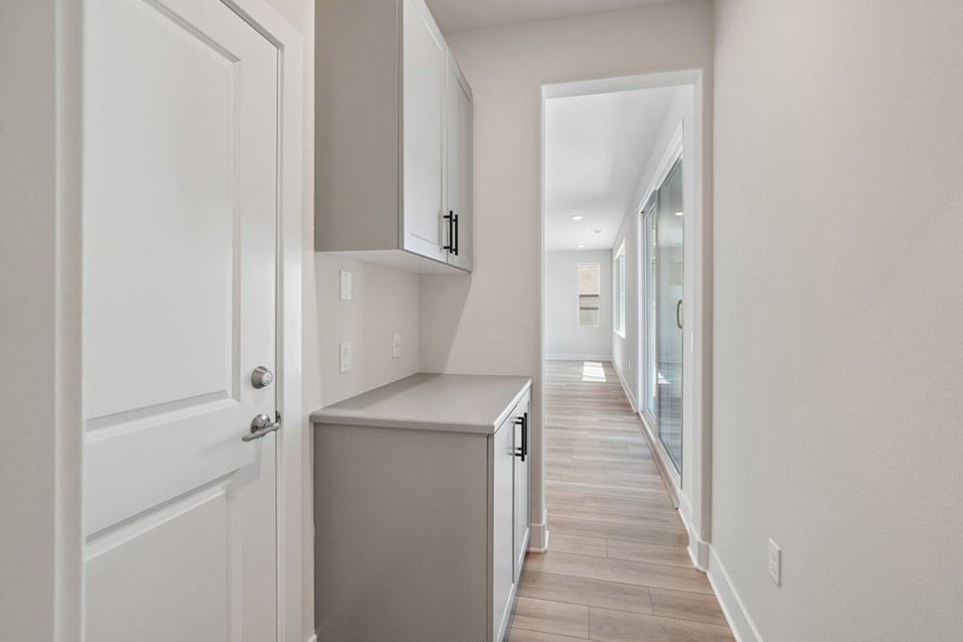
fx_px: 401
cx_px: 511
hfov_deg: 100.3
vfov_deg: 77.3
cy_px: 323
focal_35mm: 15
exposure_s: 1/25
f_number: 8
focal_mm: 14
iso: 400
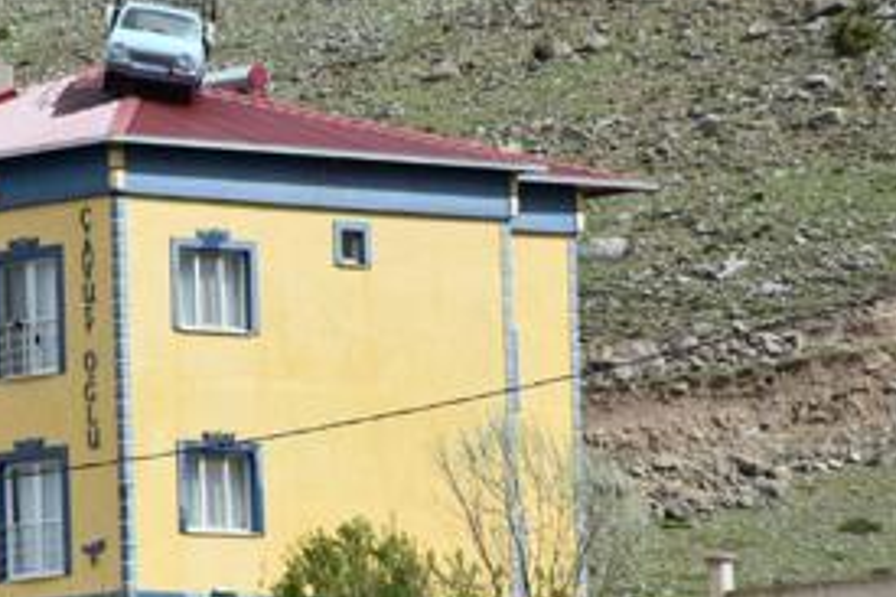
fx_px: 11616
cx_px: 72
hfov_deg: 4.4
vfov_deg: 2.9
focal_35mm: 467
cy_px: 362
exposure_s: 1/1000
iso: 360
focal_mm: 140
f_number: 8
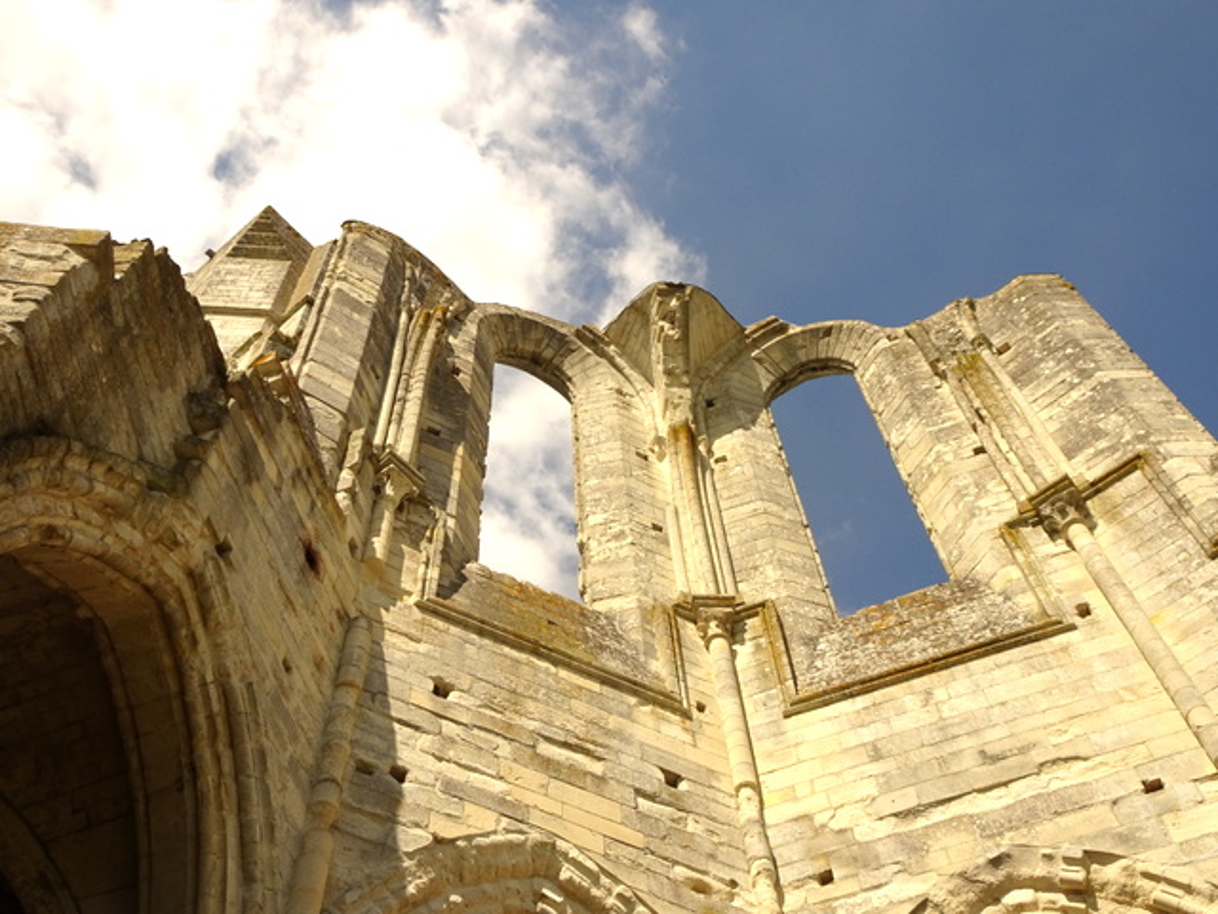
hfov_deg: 50.1
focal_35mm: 37
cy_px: 457
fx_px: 1302
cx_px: 609
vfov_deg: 38.7
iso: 80
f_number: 4
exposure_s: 1/800
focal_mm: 6.37
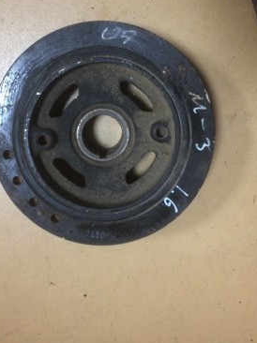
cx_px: 114
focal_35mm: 38
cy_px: 139
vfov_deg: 48.7
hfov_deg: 37.6
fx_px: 377
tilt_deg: -86.5
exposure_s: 1/33
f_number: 2.2
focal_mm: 4.15
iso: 250
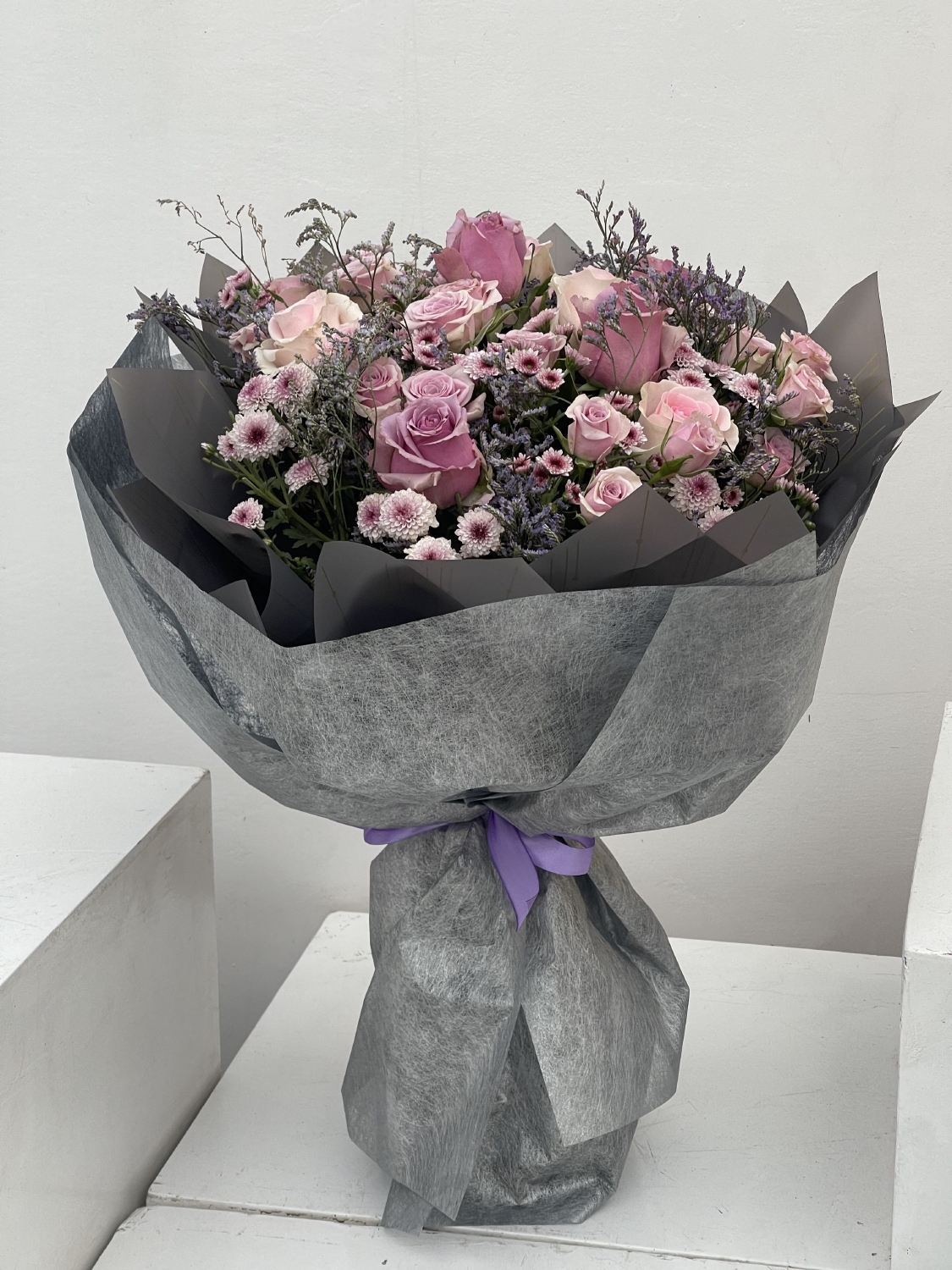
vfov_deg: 30.3
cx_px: 476
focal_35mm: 64
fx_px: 2347
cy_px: 635
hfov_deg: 22.9
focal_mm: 7.5
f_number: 2.2
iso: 32
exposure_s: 1/99
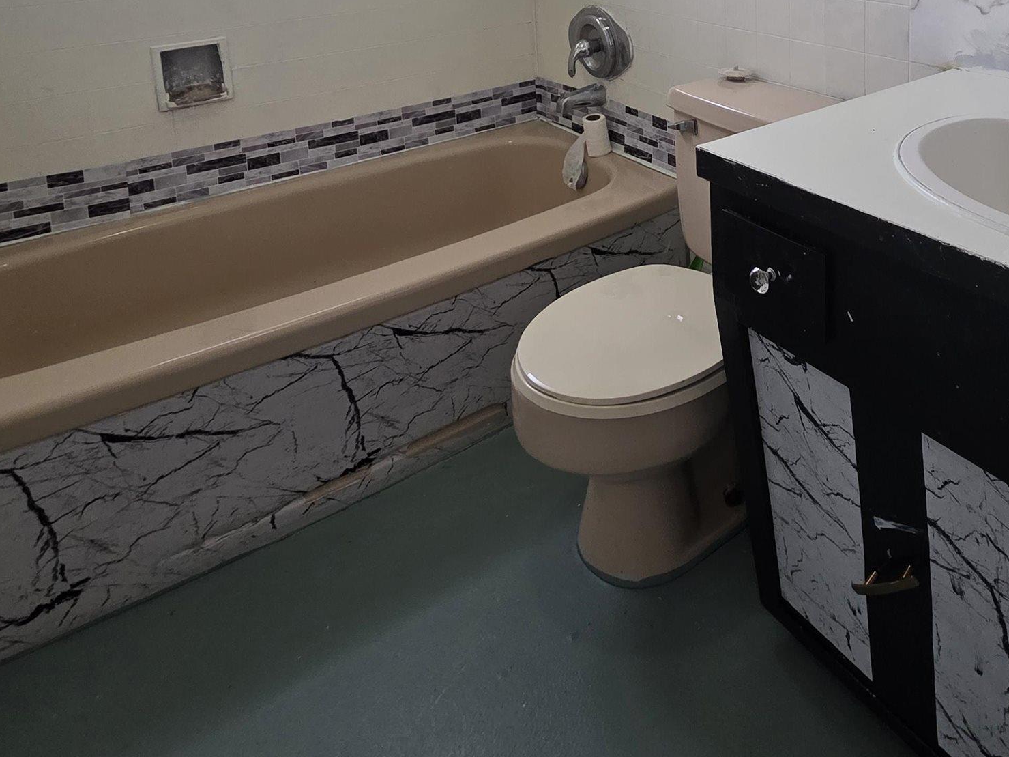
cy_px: -2
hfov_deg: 62.7
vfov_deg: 43.8
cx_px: 718
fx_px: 787
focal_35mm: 27
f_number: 1.9
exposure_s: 1/120
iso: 160
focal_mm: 2.2
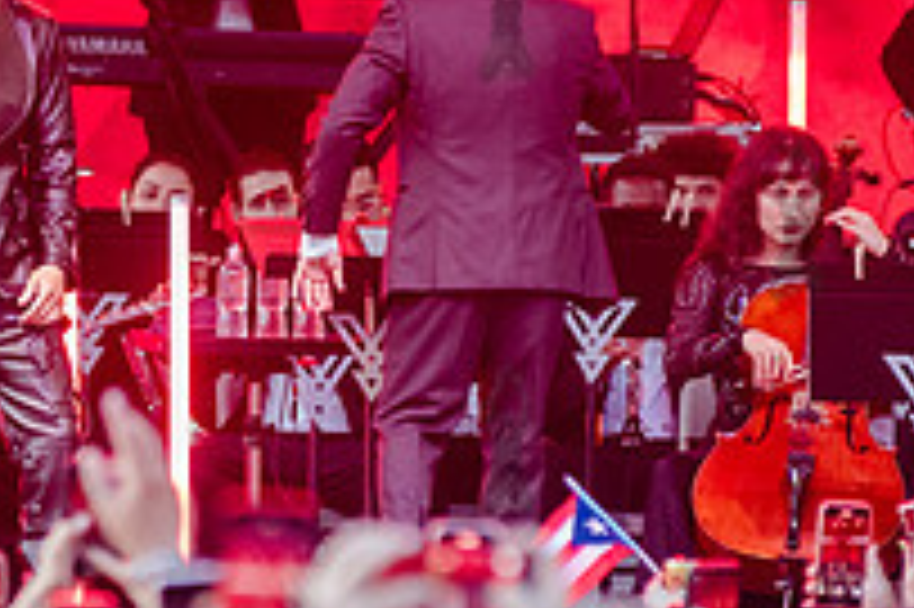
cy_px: 218
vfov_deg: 2.4
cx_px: -77
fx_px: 14510
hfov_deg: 3.6
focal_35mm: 572
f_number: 4
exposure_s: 1/320
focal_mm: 200
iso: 2500
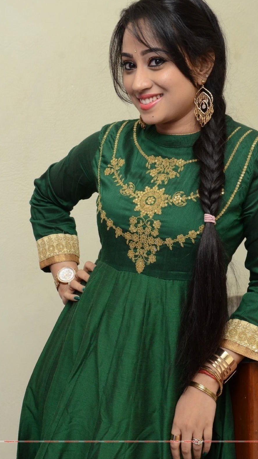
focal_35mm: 87
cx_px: 151
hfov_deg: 13.9
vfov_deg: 24.5
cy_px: 240
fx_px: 1058
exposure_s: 1/125
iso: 1600
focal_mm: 48
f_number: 7.1
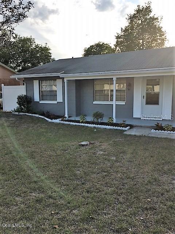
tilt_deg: -6.2
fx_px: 195
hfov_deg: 48.2
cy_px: 117
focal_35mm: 29
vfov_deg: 61.7
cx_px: 88
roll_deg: +0.3
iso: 25
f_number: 2.2
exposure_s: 1/927
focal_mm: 4.15
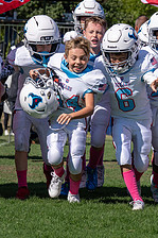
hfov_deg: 6.4
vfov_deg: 9.6
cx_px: 75
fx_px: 1417
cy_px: 49
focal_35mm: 215
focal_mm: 70
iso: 125
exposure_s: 1/1600
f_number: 5
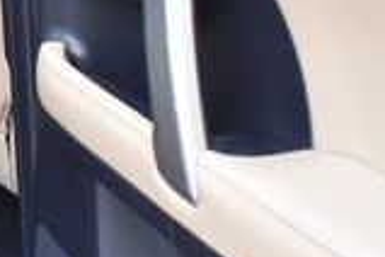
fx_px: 1166
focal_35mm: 109
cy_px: -12
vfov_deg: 12.4
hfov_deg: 17.4
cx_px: -133
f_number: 5.6
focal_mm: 18
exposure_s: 1/125
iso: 400
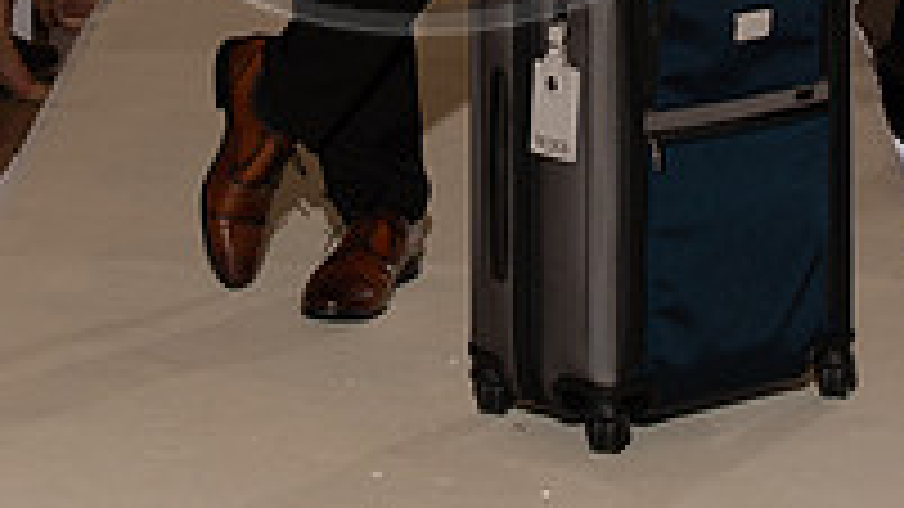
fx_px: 4386
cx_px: 421
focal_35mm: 183
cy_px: -423
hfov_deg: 11.8
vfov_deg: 6.5
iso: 800
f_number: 9
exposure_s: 1/250
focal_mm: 78
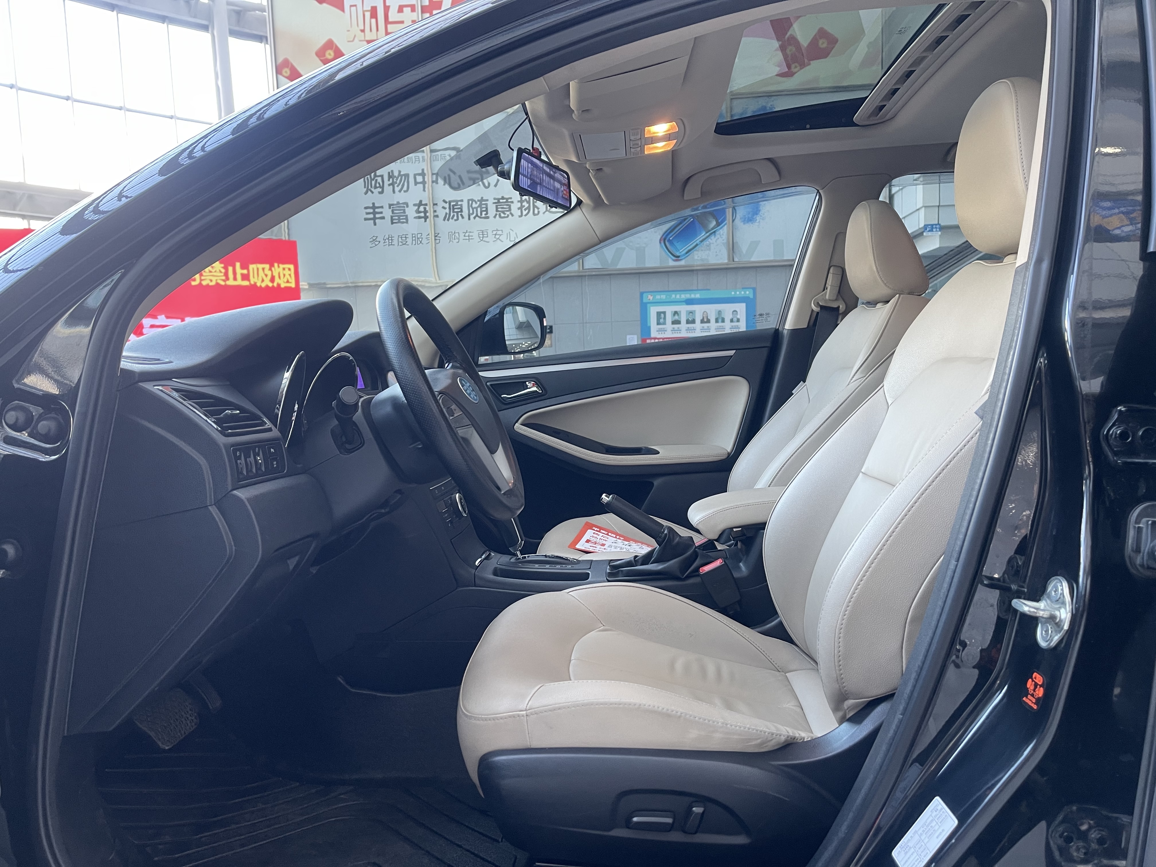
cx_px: 578
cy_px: 434
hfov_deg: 69.4
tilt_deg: -5.7
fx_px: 835
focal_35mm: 25
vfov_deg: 54.9
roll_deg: +2.4
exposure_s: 1/76
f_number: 1.6
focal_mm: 5.1
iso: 125
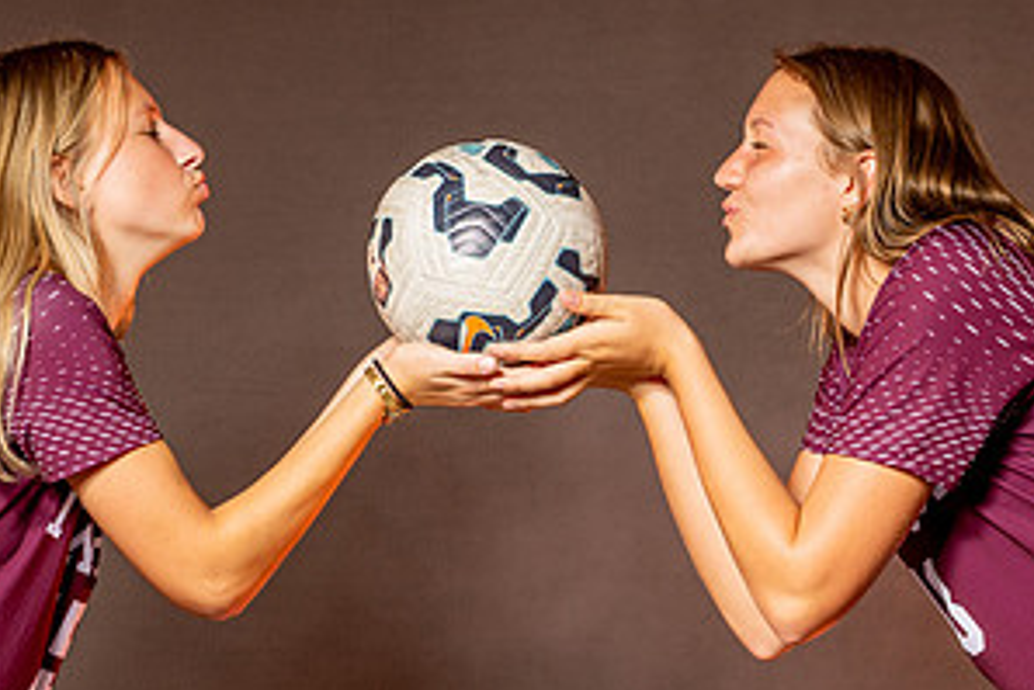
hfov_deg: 12.7
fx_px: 4655
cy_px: 348
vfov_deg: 8.5
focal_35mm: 162
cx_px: 547
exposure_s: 1/200
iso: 80
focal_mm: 62
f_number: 7.1
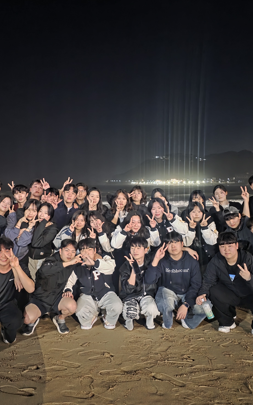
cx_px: 97
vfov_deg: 58.1
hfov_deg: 38.1
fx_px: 364
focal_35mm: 33
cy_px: 200
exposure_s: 1/20
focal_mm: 6.3
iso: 2000
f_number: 1.7
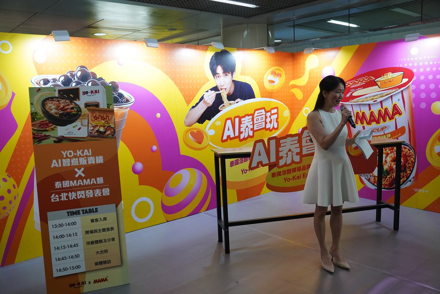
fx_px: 367
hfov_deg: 61.9
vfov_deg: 43.6
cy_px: 147
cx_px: 220
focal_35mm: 30
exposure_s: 1/160
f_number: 3.2
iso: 1600
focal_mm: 30
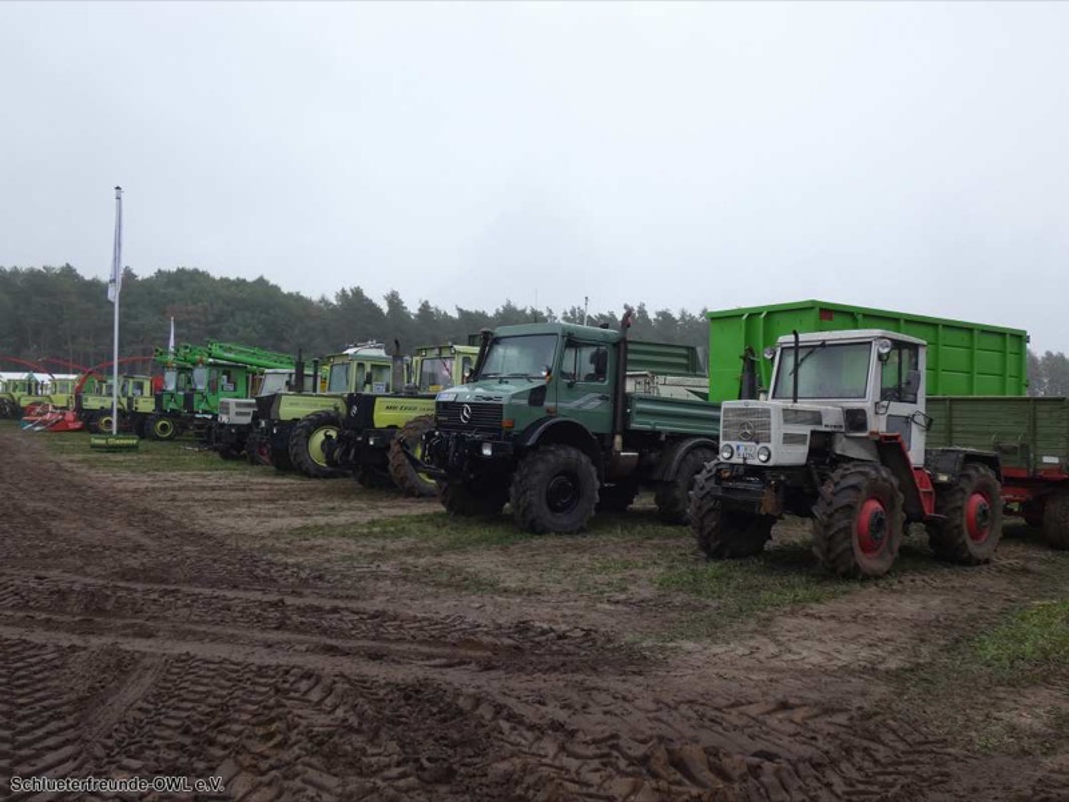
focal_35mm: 28
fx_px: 865
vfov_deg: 49.7
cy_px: 401
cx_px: 534
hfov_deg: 63.4
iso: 80
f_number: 3.2
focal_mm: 5
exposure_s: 1/160
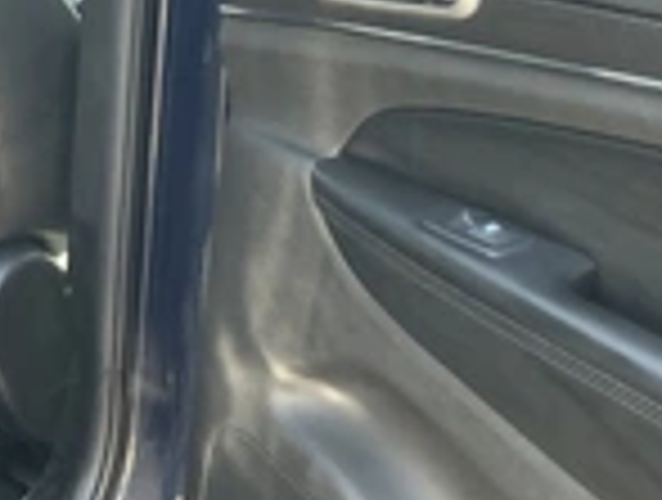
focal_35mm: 76
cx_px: -189
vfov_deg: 19.1
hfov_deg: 22.9
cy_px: 54
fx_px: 1457
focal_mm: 3
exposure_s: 1/122
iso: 40
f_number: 1.8
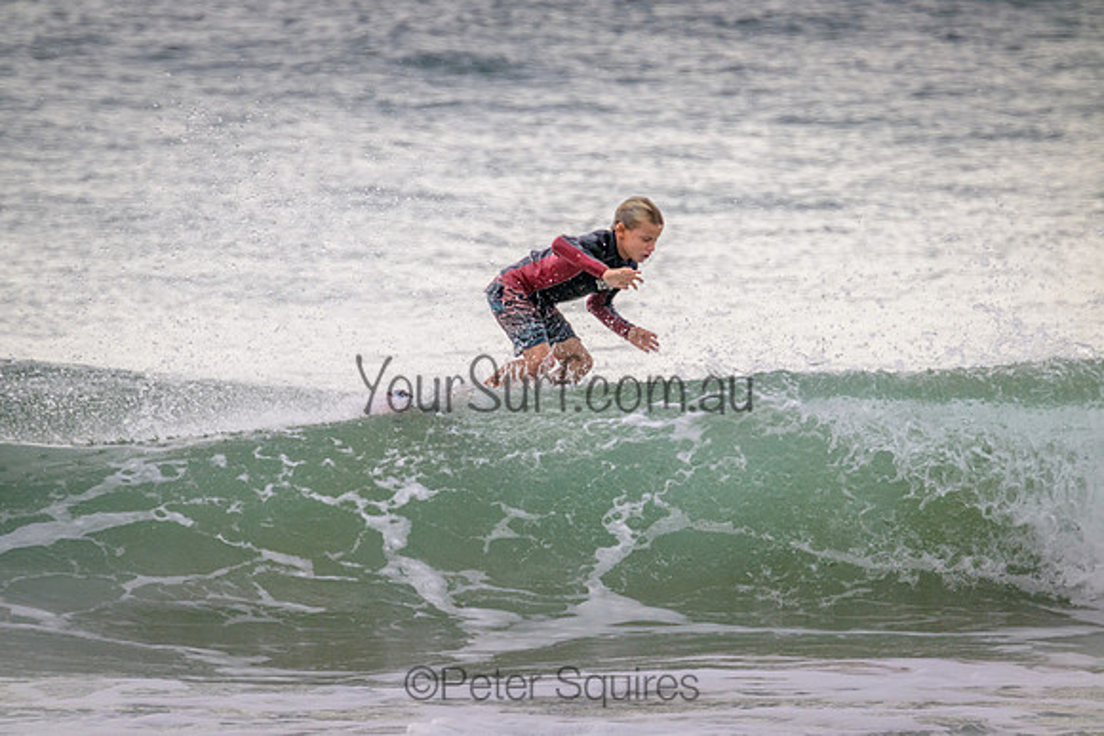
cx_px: 552
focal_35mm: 800
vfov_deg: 1.7
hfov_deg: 2.6
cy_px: 368
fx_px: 24538
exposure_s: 1/2000
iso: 1400
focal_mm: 800
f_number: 11
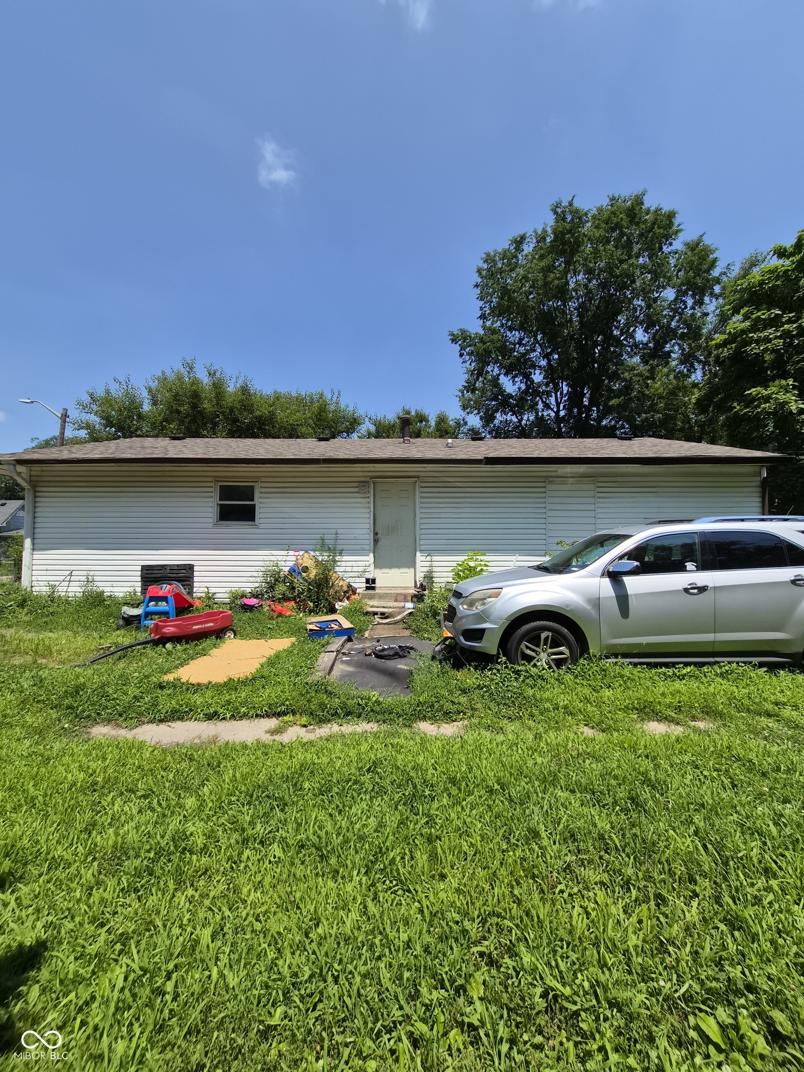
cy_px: 536
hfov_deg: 89.9
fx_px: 403
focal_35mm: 13
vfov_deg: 106.2
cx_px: 402
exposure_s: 1/1712
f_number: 2.2
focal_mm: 1.7
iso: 25
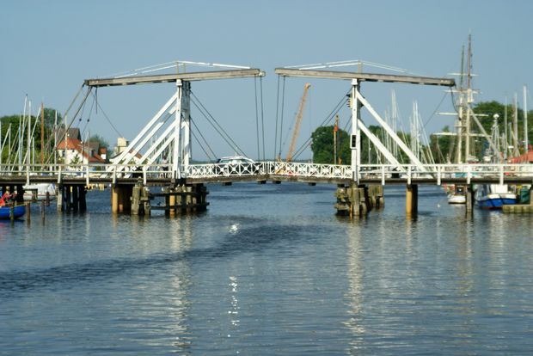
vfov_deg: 12.2
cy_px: 178
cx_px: 266
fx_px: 1666
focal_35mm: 112
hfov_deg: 18.2
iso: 100
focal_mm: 75
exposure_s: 1/160
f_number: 7.1
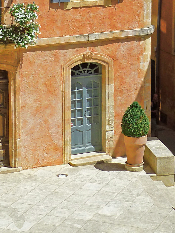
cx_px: 171
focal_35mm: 120
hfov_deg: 12.2
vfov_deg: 16.0
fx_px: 809
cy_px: -23
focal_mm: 7.3
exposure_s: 1/500
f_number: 4.5
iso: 80
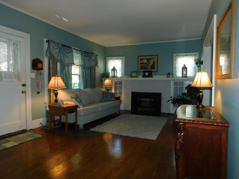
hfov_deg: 73.9
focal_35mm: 23
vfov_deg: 58.9
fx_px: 159
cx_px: 120
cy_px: 90
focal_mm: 4
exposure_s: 1/30
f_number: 3
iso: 200
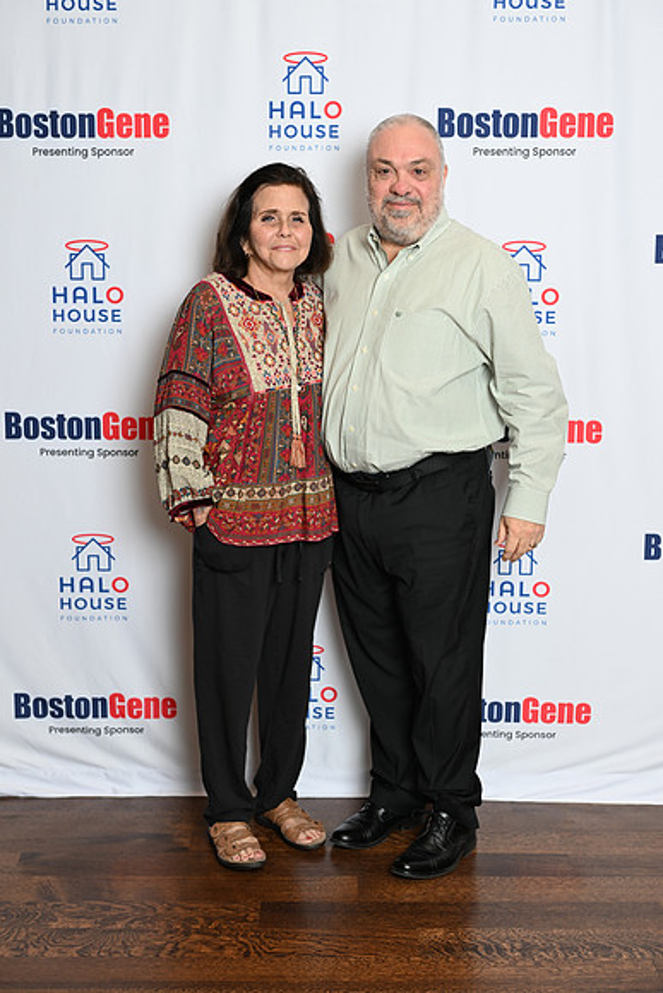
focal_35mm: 52
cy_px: 496
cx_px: 332
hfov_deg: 26.0
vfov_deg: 38.2
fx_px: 1436
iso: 200
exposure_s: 1/60
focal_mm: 52
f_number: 3.2
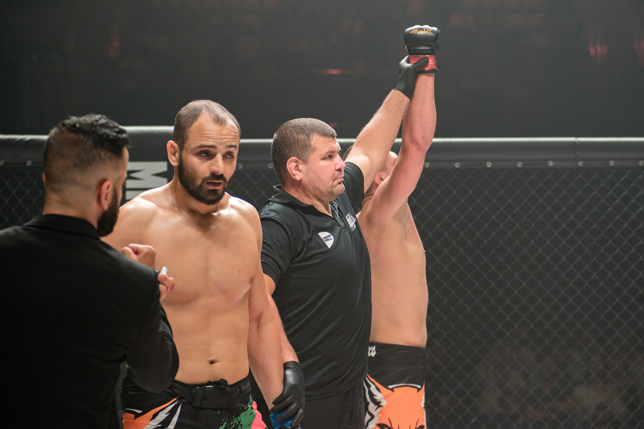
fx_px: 1565
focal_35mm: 87
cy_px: 197
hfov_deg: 23.2
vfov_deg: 15.6
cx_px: 349
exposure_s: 1/640
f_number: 4
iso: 1600
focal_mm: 80
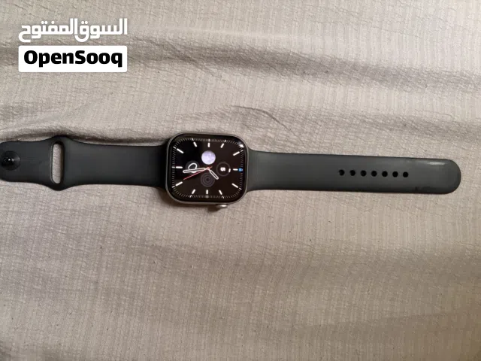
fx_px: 361
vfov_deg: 53.1
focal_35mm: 26
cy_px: 180
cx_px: 240
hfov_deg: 67.3
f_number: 1.6
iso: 500
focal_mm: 5.96
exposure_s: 1/50
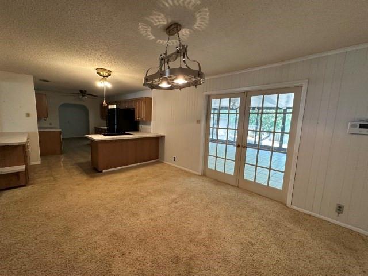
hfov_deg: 102.1
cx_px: 184
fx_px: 149
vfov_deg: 85.7
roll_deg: -0.9
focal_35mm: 14
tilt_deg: -6.3
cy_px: 138
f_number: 2.2
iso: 250
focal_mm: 2.22
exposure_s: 1/120
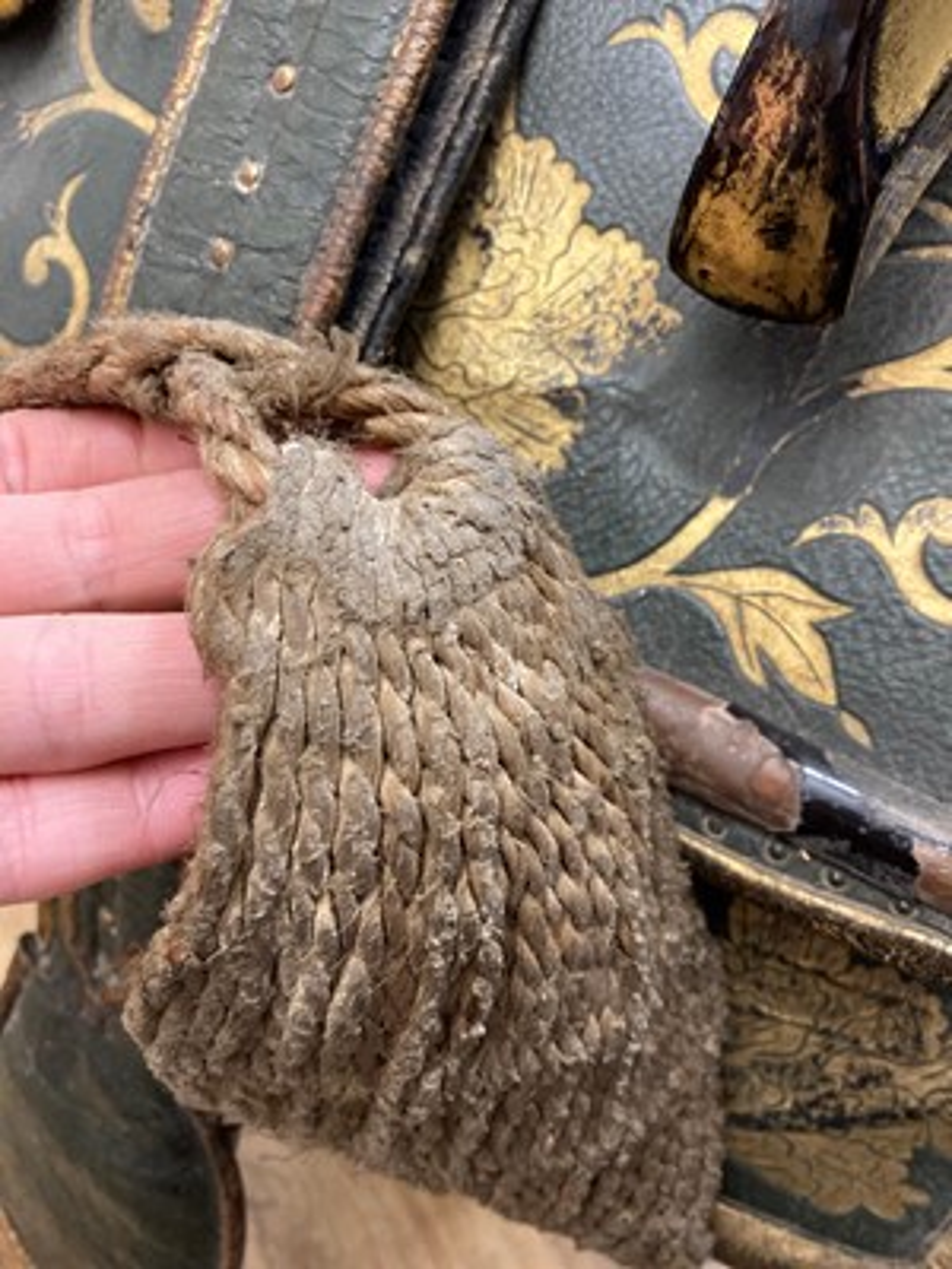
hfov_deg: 49.7
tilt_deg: -36.7
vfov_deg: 63.4
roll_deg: -9.7
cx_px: 476
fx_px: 1027
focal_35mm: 28
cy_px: 634
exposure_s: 1/33
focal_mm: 3.99
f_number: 1.8
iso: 250
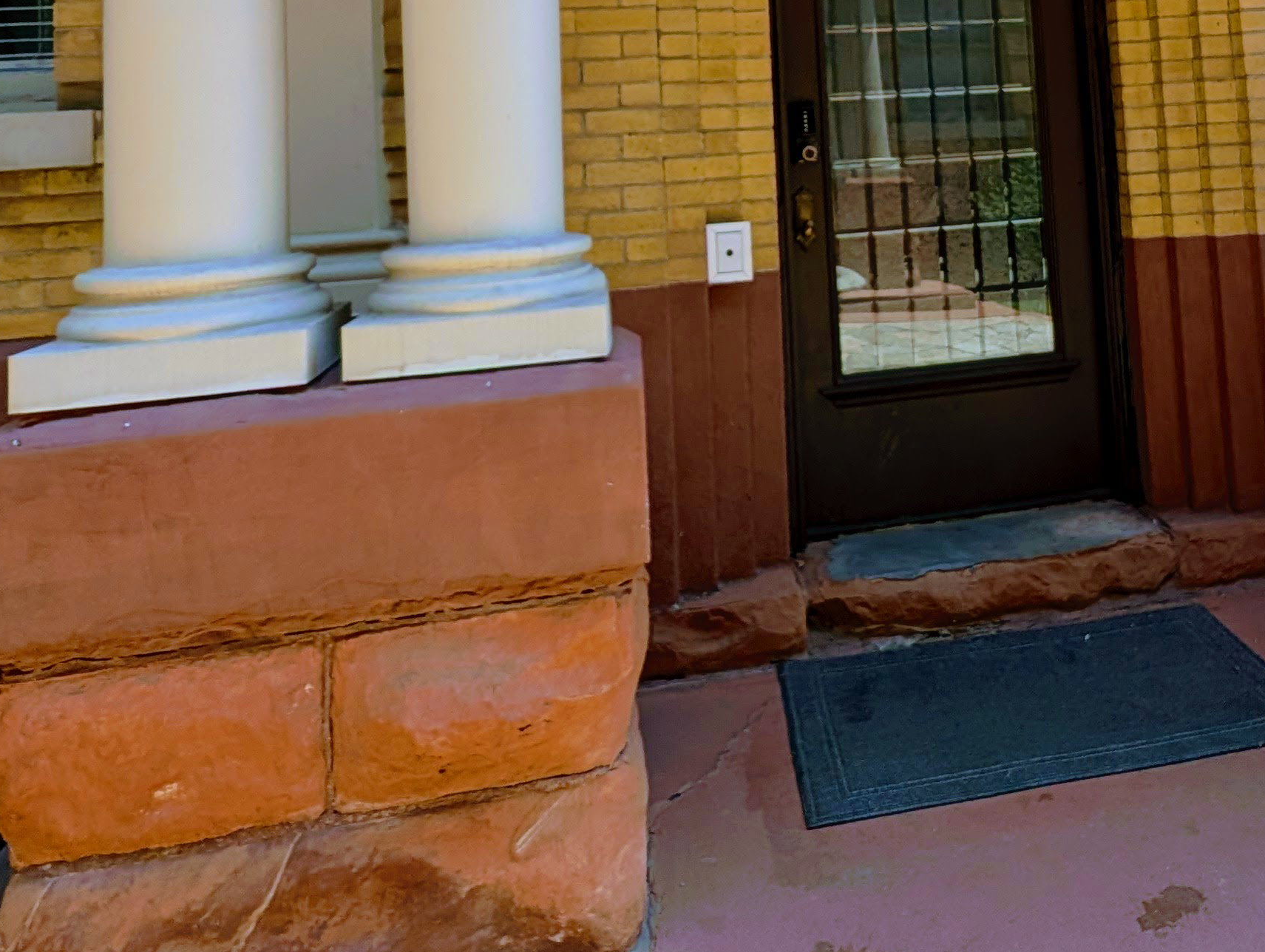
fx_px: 1134
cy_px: 22
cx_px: 932
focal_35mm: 31
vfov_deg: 40.5
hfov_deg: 55.8
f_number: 2.2
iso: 40
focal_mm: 1.95
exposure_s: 1/928
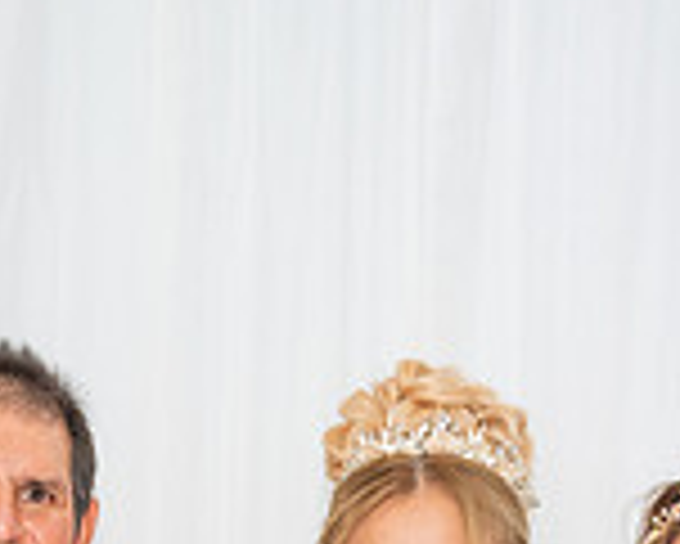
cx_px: 258
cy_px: 882
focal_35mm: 199
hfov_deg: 9.7
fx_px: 4008
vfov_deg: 7.6
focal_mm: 52
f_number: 2.8
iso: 640
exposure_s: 1/125
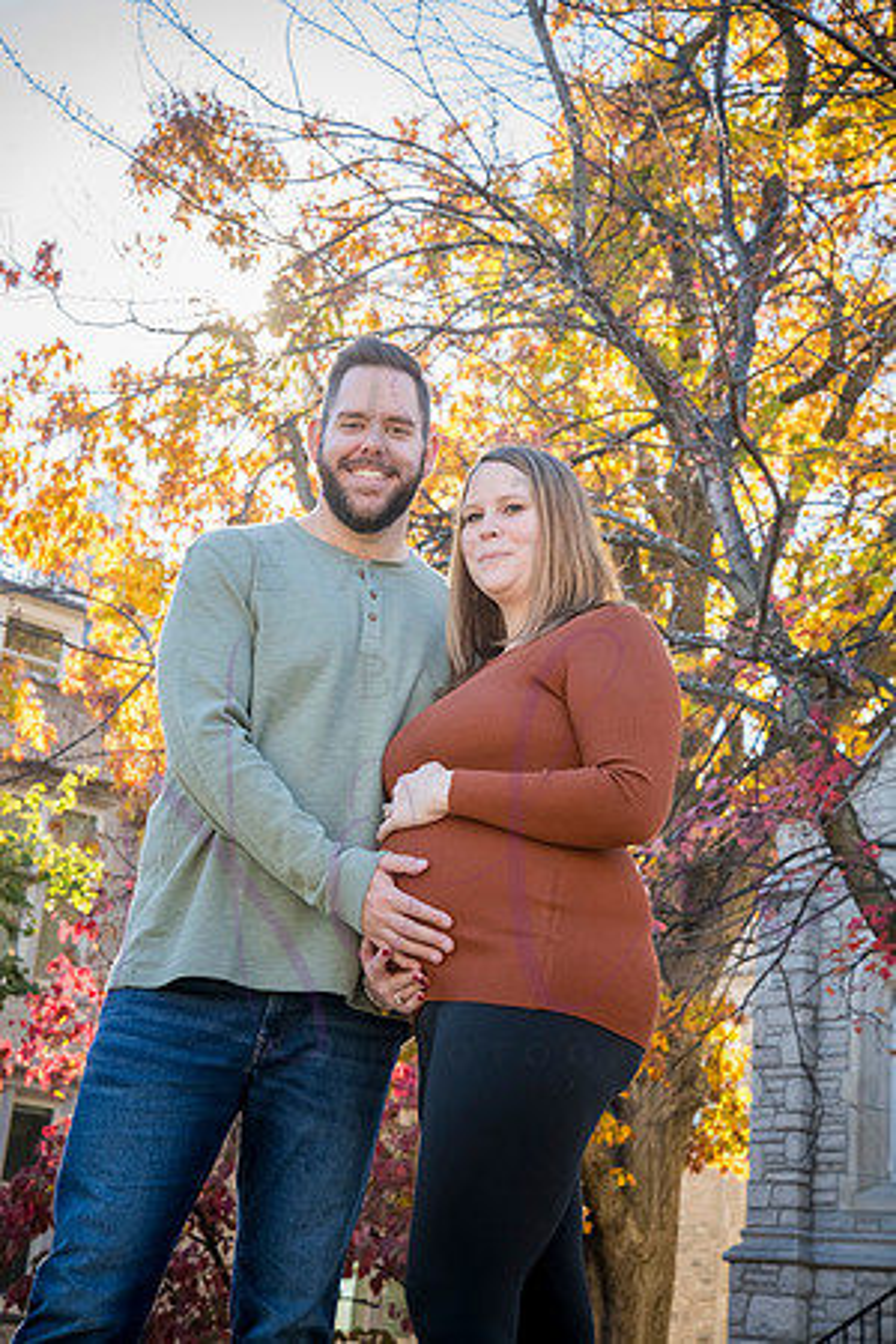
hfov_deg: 19.5
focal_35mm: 70
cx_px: 448
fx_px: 2613
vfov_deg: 28.8
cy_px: 672
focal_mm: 70
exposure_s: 1/160
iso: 640
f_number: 10
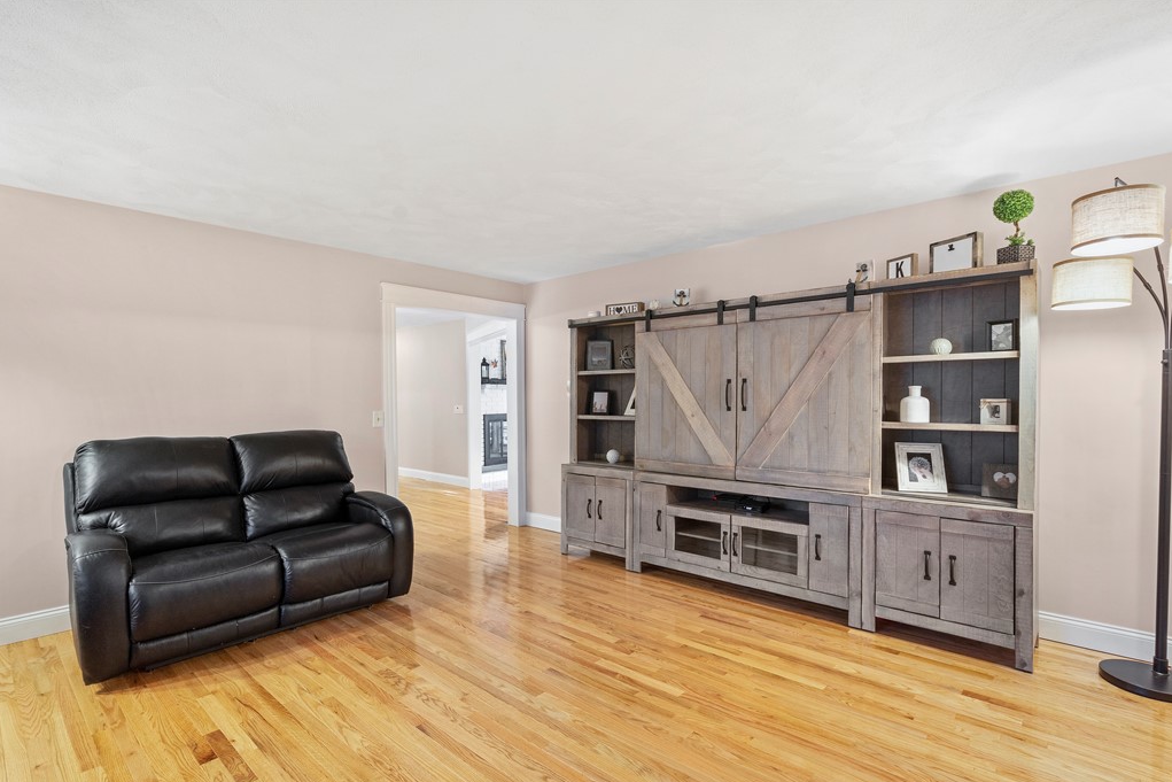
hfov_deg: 93.3
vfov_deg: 70.4
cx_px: 577
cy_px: 411
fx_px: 553
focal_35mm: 17
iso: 500
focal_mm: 16
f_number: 8
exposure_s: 1
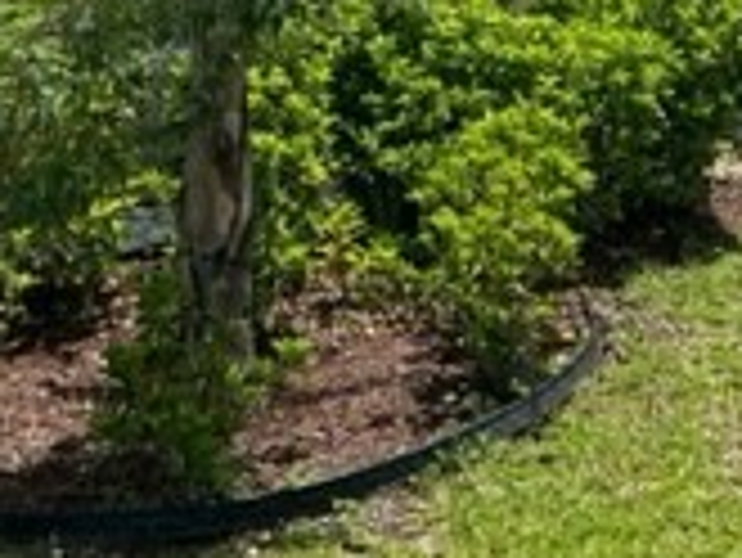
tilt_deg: -4.7
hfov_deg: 19.4
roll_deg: +0.1
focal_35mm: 101
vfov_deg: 14.4
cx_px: 283
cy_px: -18
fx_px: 2167
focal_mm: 5.7
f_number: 1.5
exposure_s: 1/5882
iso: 50
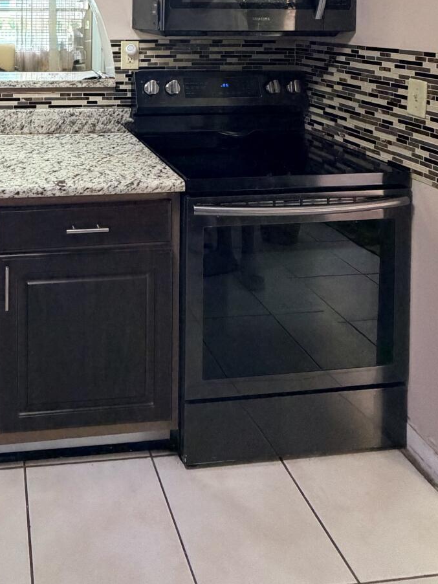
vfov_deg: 49.4
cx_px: 45
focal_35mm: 31
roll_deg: -0.6
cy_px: 20
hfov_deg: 41.8
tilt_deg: -0.9
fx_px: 523
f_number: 2.2
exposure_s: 1/60
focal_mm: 2.22
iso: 400
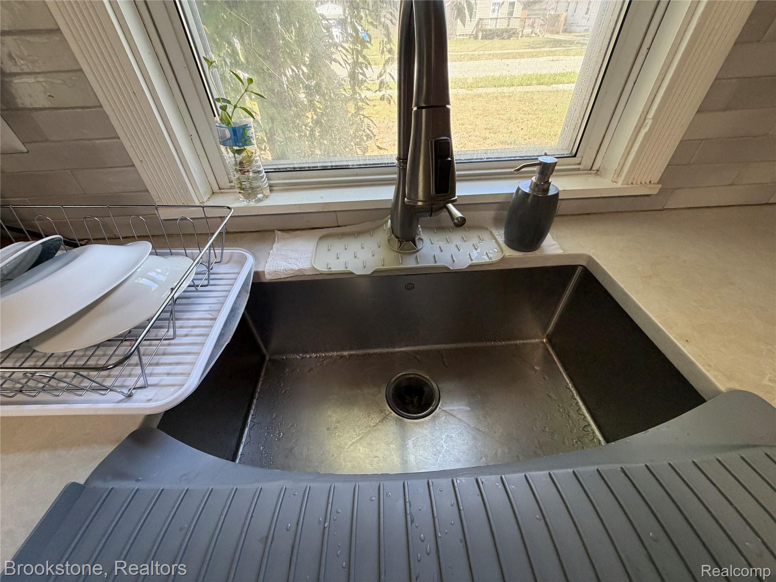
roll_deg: +2.9
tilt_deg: -41.5
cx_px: 388
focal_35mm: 14
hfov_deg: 102.1
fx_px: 314
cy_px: 291
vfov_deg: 85.7
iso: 250
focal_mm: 2.22
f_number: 2.2
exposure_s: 1/120
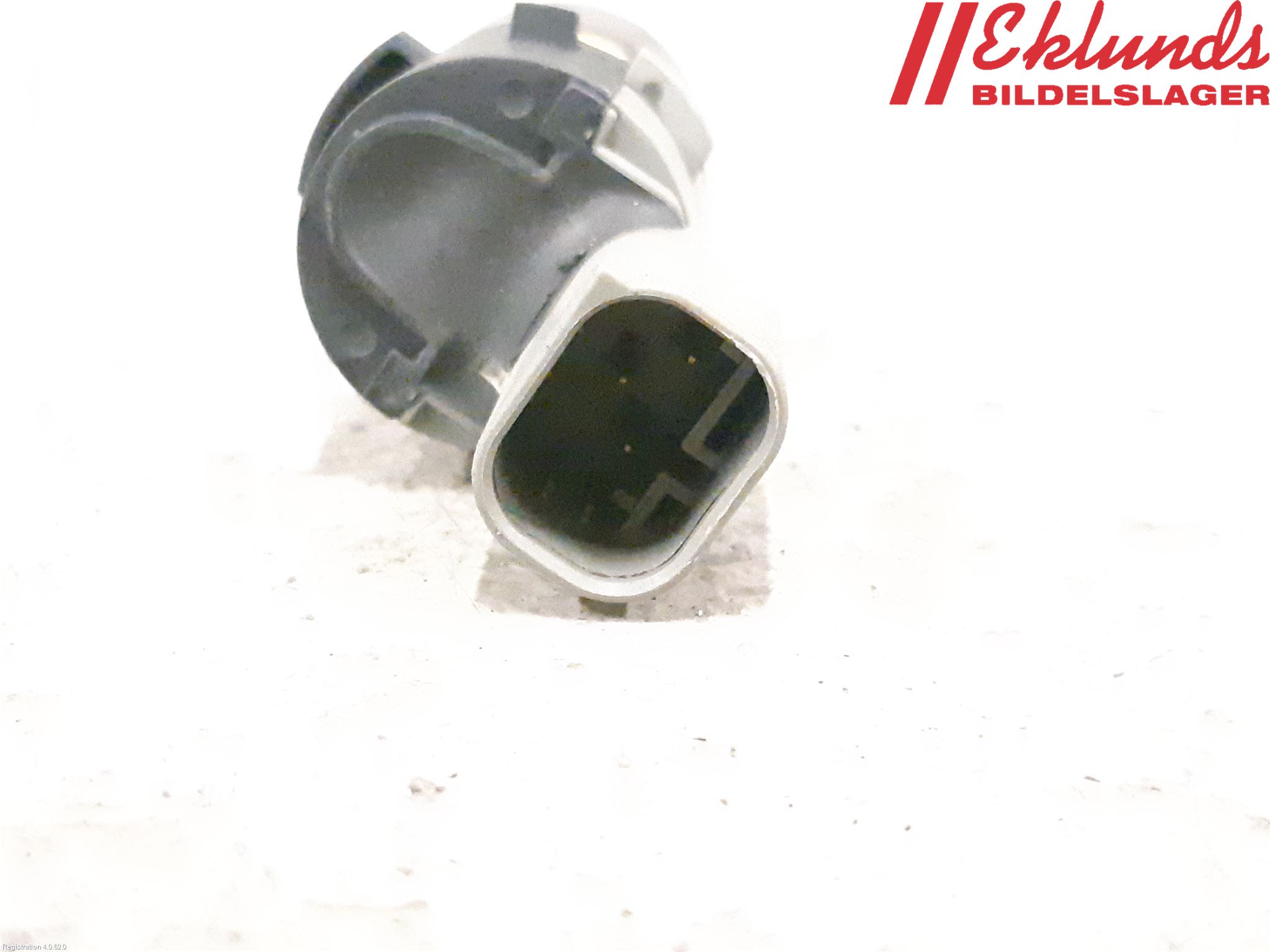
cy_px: 476
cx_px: 635
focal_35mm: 26
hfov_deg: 67.3
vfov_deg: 53.1
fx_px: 954
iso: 800
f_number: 1.7
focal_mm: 3.93
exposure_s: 1/100
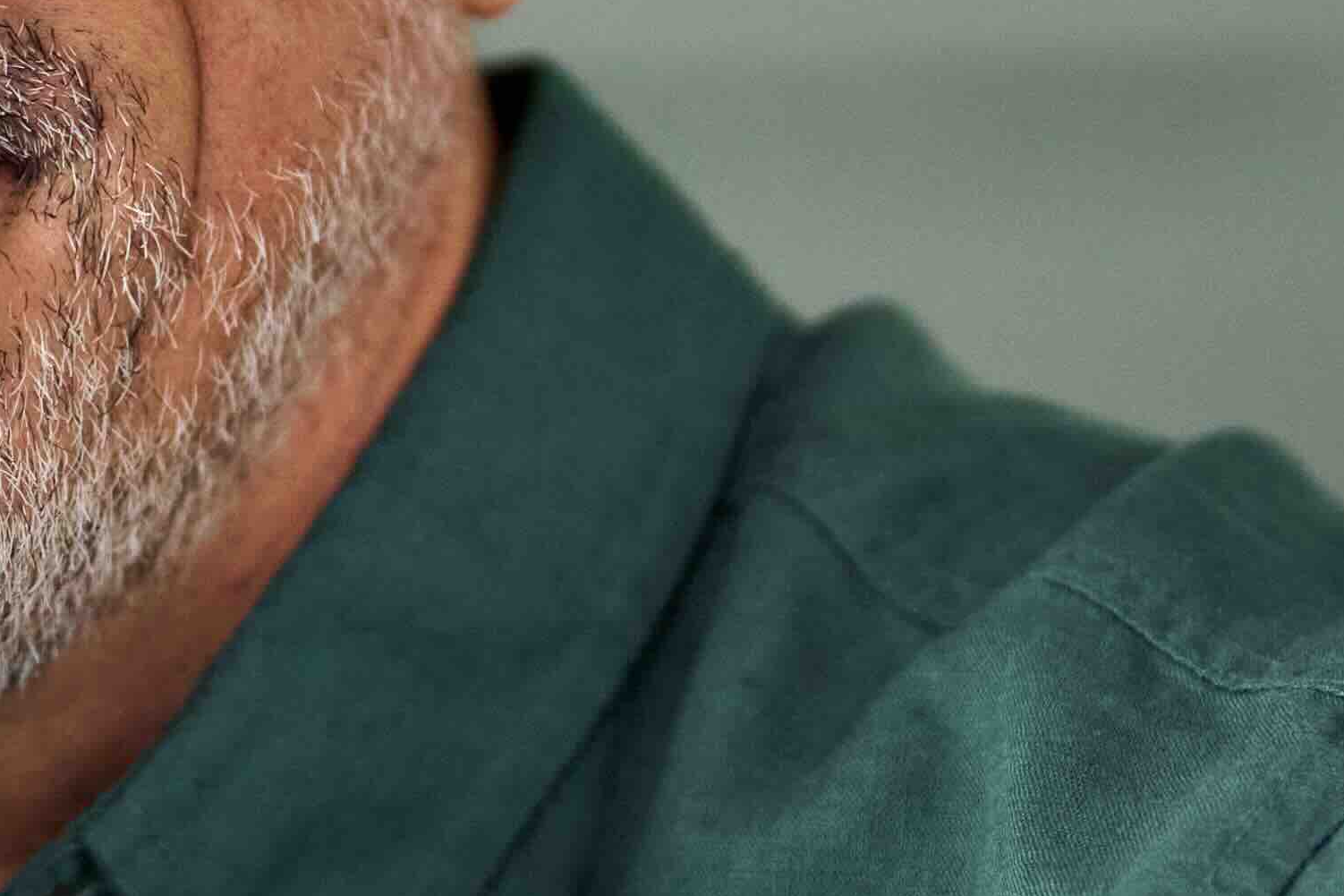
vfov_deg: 5.9
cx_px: -392
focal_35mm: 231
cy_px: 328
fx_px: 8622
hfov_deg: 8.8
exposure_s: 1/3200
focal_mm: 50
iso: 800
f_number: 1.2
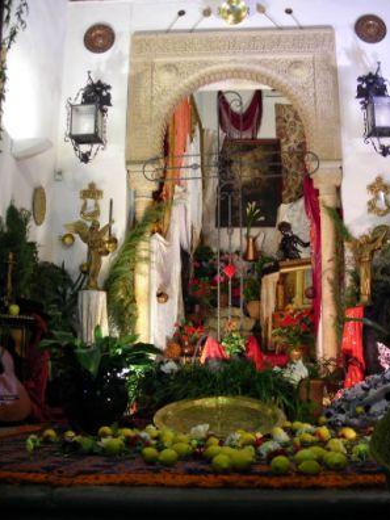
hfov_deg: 33.6
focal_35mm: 43
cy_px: 252
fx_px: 646
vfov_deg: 43.8
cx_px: 219
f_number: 3.2
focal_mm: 6.3
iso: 50
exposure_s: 1/5
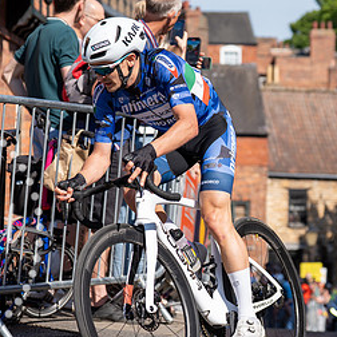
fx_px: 1509
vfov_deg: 12.7
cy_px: 161
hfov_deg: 12.7
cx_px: 126
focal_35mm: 137
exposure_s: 1/1000
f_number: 3.5
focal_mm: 70
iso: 100
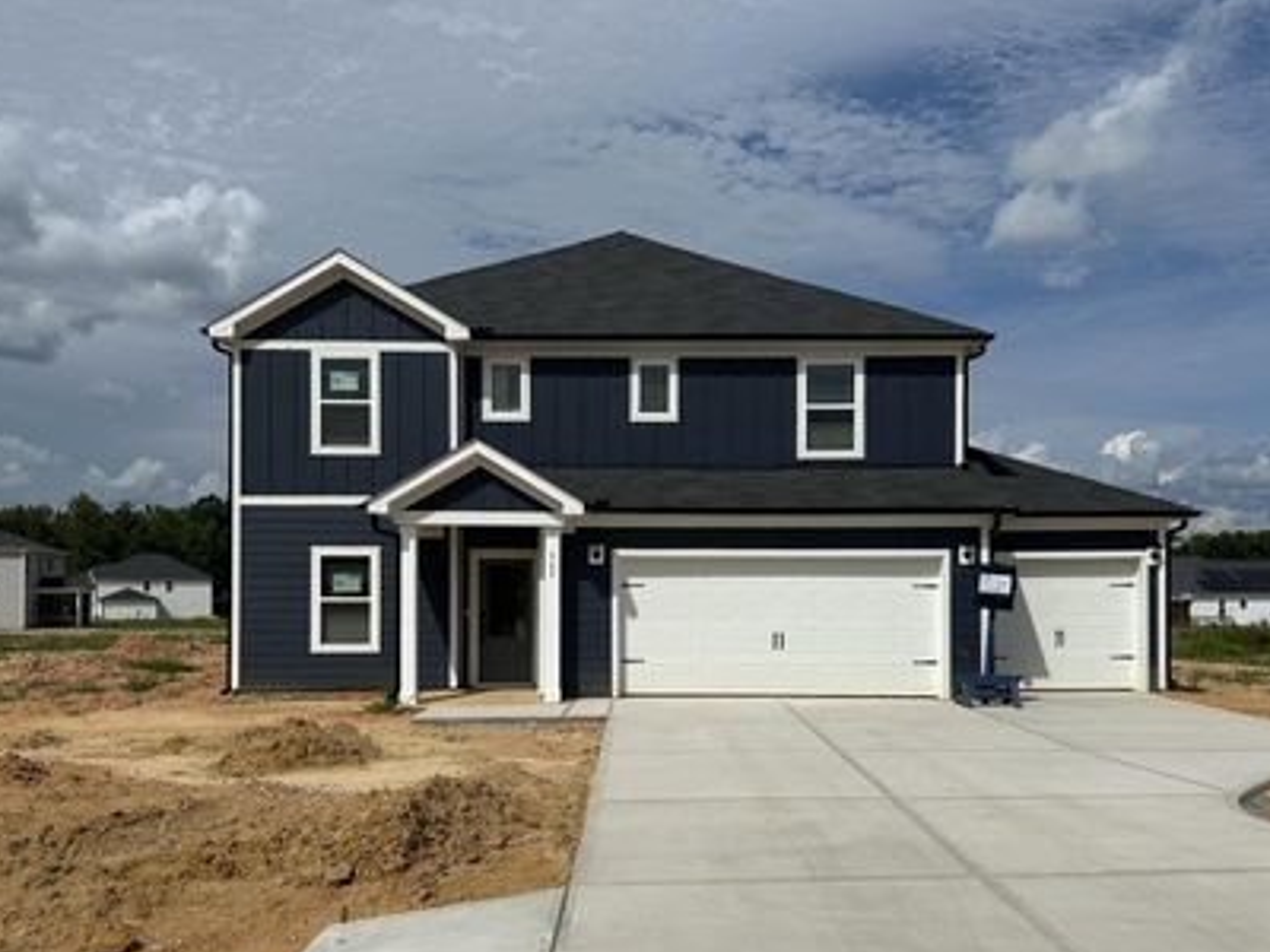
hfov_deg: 59.9
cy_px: 566
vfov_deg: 46.6
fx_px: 1101
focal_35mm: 30
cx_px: 670
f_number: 1.78
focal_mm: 6.86
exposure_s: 1/15625
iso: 80
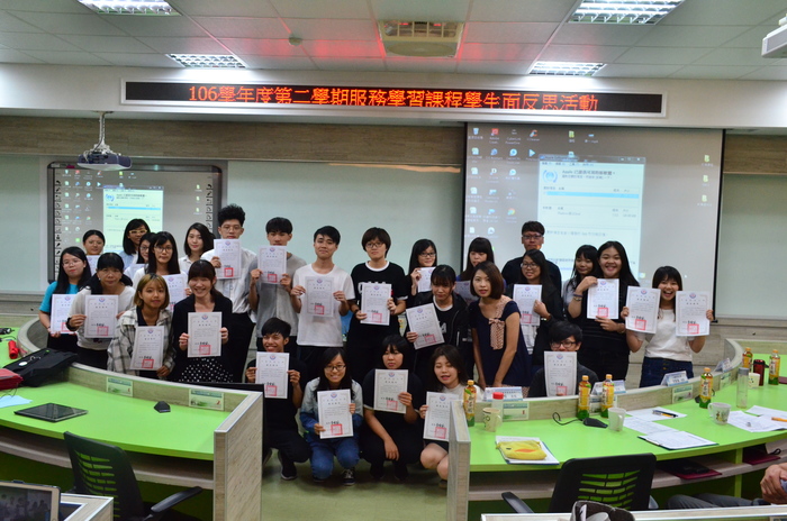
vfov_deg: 38.2
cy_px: 260
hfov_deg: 55.2
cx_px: 394
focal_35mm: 34
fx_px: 753
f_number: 8
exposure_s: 1/125
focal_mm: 23
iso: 2000
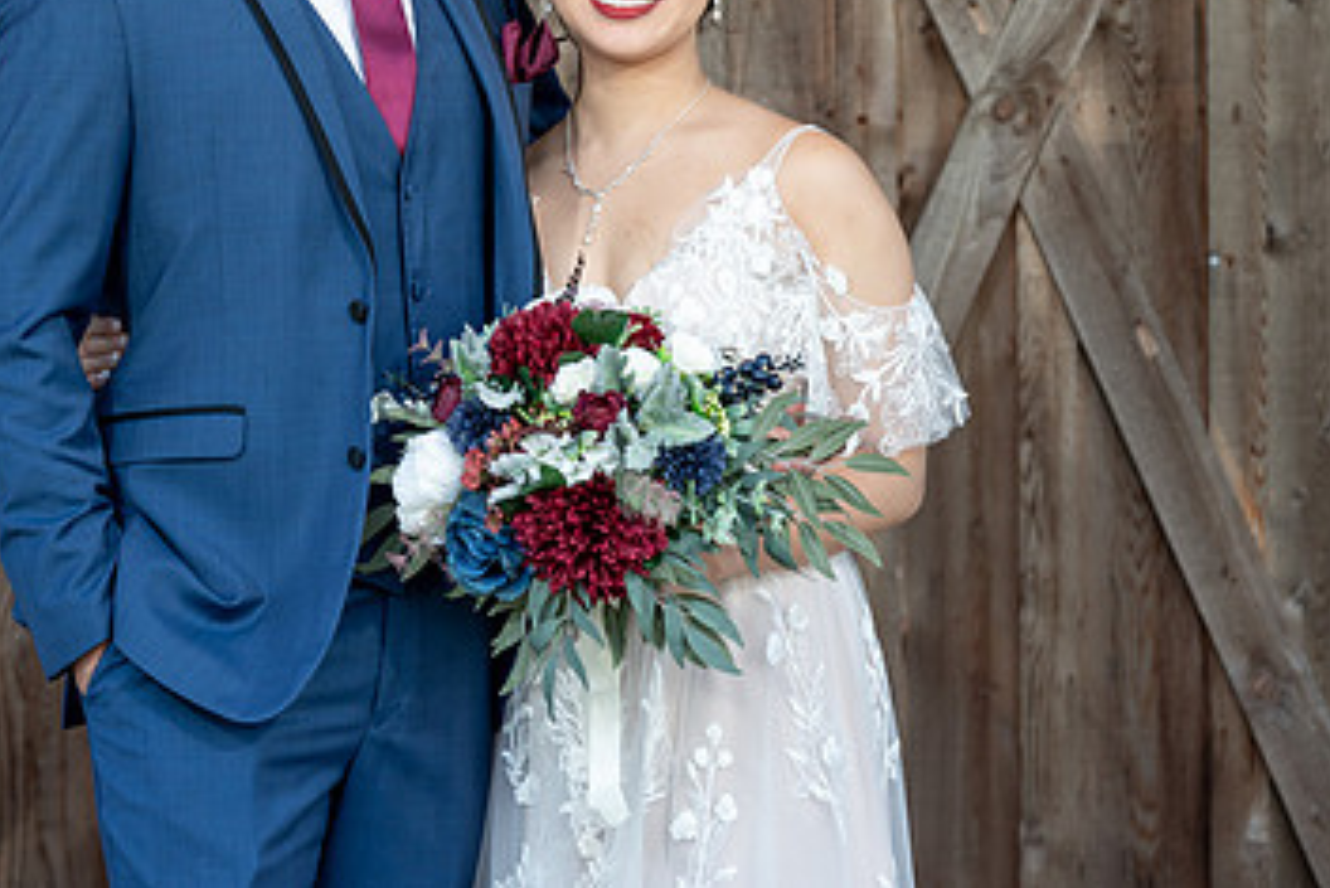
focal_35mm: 175
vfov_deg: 7.8
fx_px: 6468
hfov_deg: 11.7
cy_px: 197
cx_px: 382
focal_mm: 100
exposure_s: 1/200
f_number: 4
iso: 160
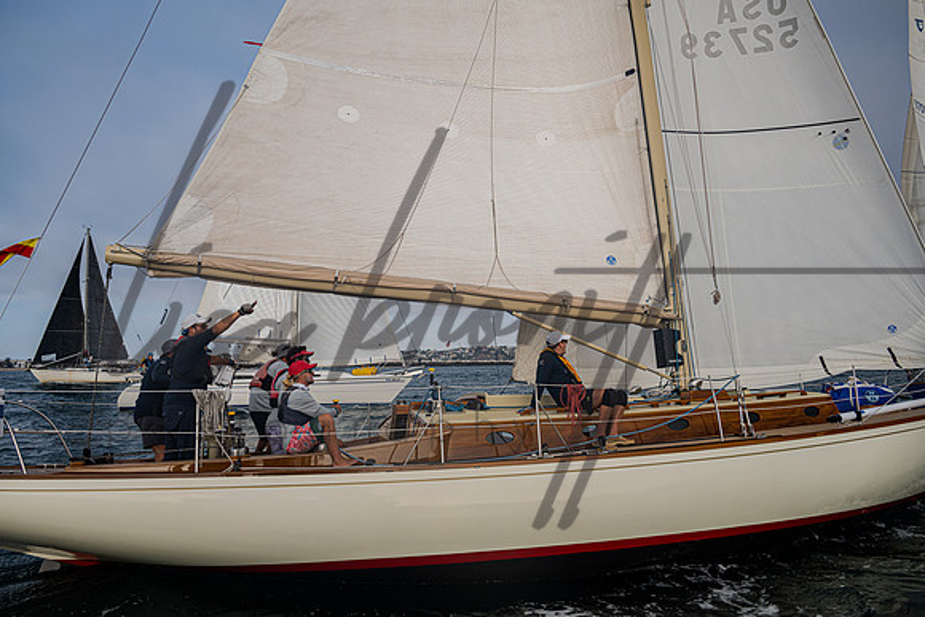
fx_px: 720
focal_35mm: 28
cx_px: 462
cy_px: 308
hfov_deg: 65.5
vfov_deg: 46.4
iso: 400
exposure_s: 1/640
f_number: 6.3
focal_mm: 28
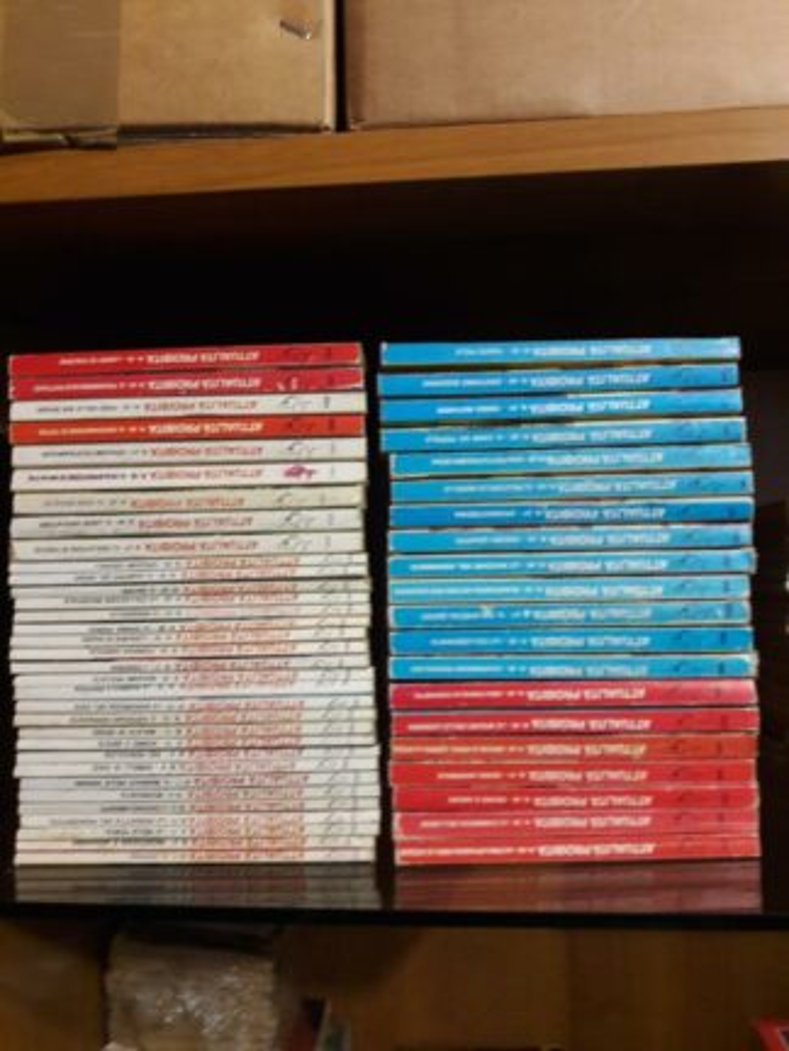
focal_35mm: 28
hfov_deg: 49.7
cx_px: 394
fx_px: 851
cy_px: 526
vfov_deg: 63.4
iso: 160
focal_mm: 3.7
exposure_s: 1/25
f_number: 1.9
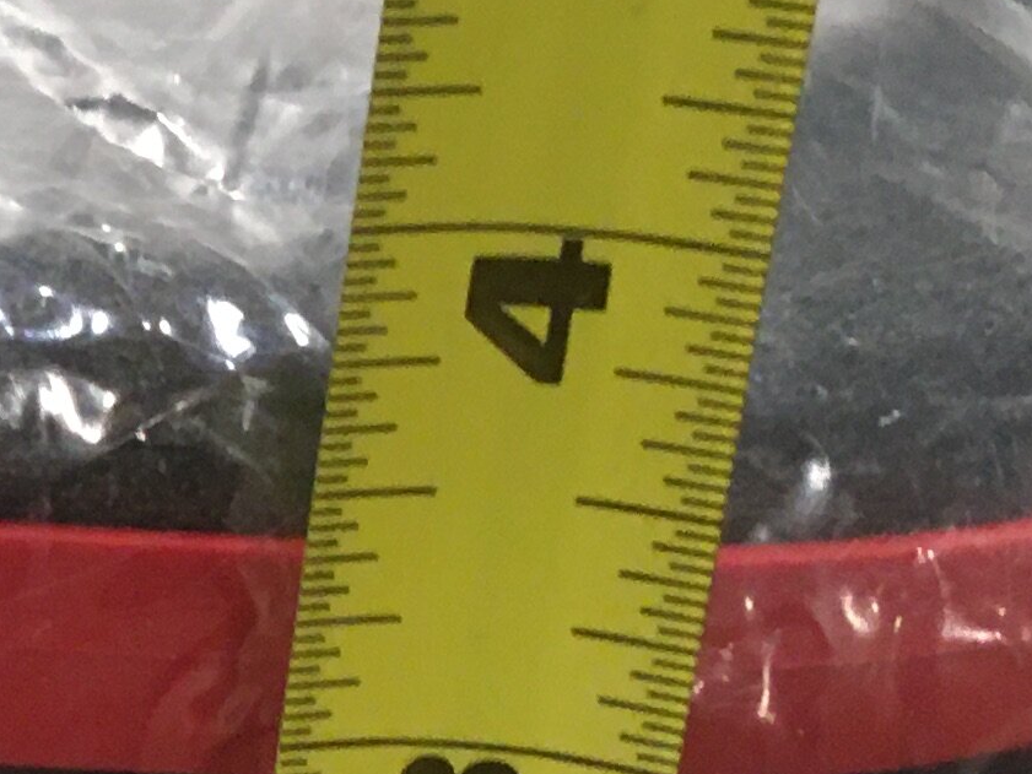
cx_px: -692
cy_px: 704
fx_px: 4145
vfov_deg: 10.6
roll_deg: -1.7
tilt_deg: -22.6
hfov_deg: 13.1
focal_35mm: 139
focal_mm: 4.15
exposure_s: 1/30
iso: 100
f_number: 2.2
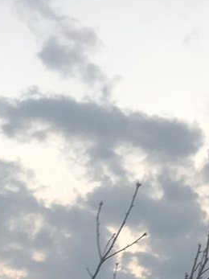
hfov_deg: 11.5
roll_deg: -1.8
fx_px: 1039
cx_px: 75
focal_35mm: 129
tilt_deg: +17.9
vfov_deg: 15.2
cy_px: 207
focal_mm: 3.99
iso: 25
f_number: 1.8
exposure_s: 1/50
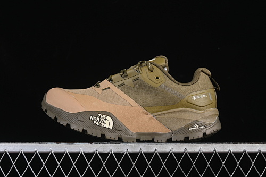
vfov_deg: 18.2
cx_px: 133
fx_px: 554
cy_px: 88
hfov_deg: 27.0
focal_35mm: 75
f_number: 7.1
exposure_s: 1/60
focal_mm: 50
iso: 160
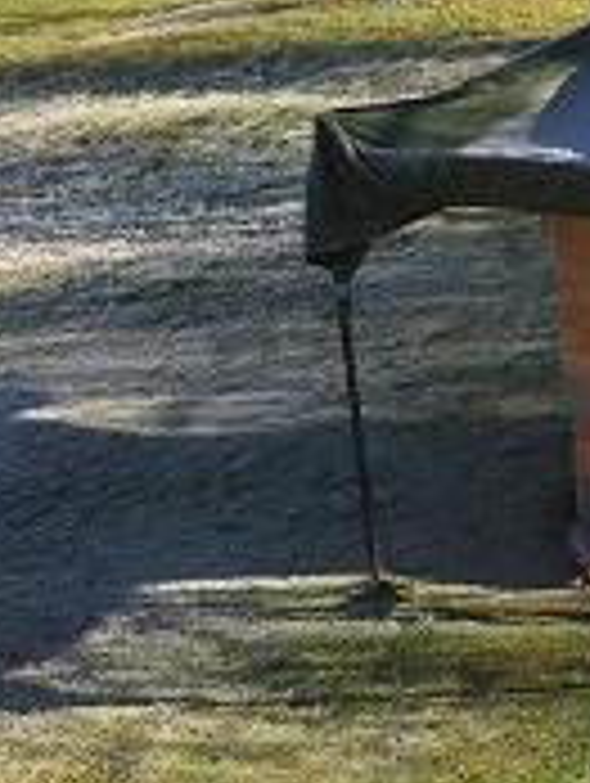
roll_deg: +2.9
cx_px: 631
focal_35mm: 87
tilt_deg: -22.8
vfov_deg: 22.4
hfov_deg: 16.6
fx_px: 1972
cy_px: 497
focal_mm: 4.15
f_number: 2.2
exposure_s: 1/590
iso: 32
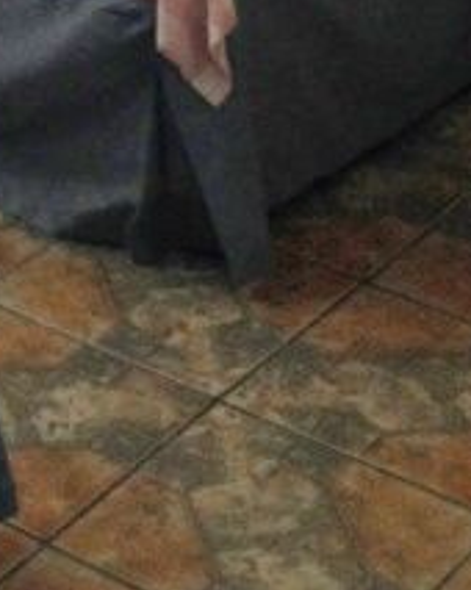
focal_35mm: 154
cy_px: -560
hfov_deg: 9.5
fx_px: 2687
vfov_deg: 11.4
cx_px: -374
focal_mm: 4.28
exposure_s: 1/30
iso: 50
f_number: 2.4
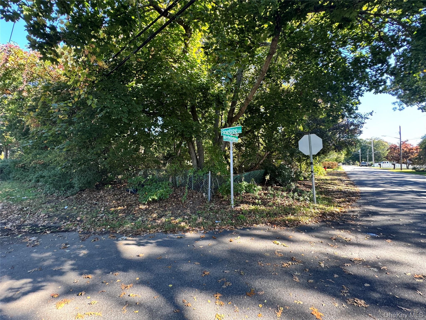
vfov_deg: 85.7
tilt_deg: +0.8
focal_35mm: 14
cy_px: 160
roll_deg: -0.2
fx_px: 172
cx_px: 213
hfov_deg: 102.1
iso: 100
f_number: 2.2
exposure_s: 1/99
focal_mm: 2.22
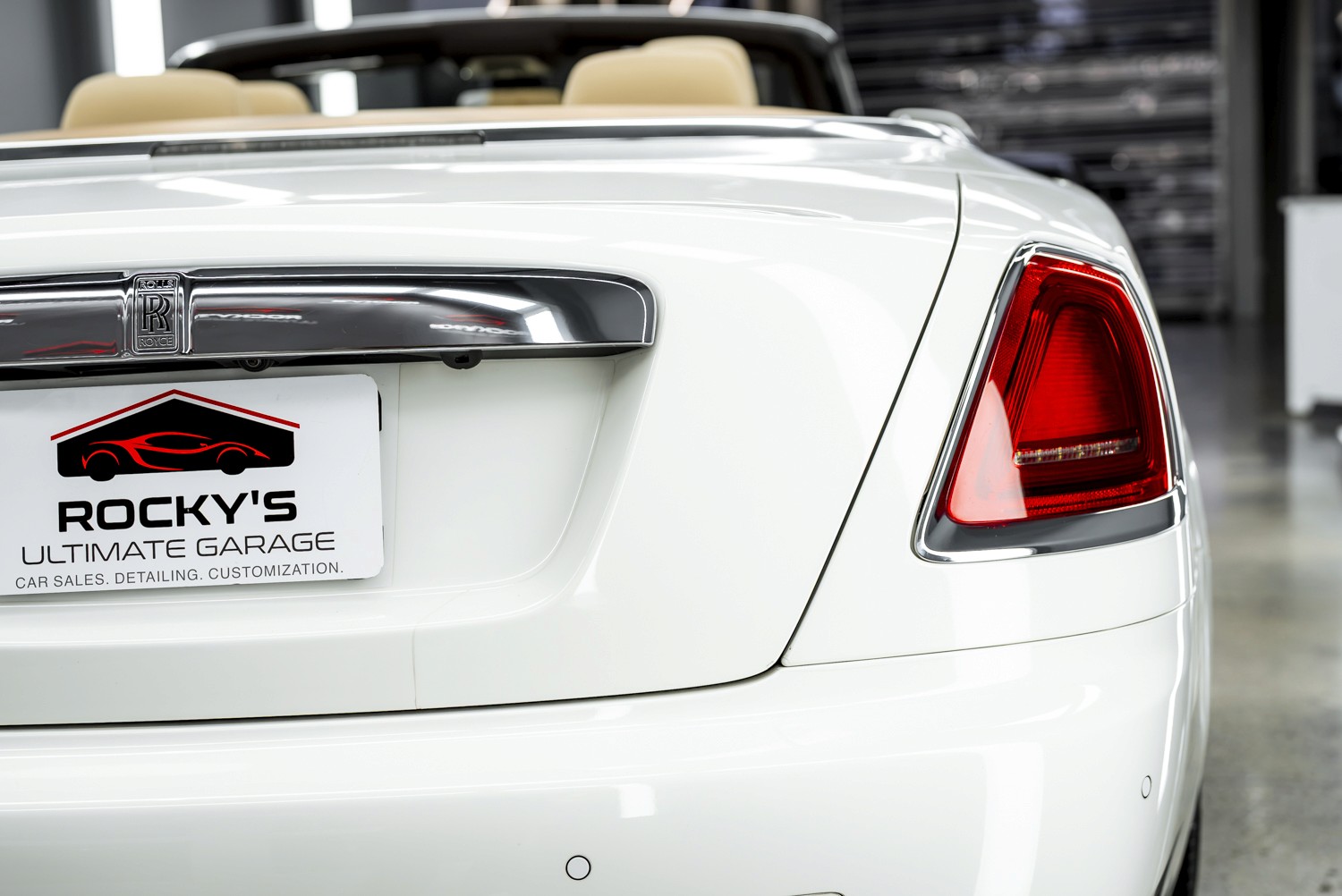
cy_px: 448
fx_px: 1865
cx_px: 671
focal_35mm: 50
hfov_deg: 39.6
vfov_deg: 27.0
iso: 1250
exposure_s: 1/800
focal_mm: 50
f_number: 2.8
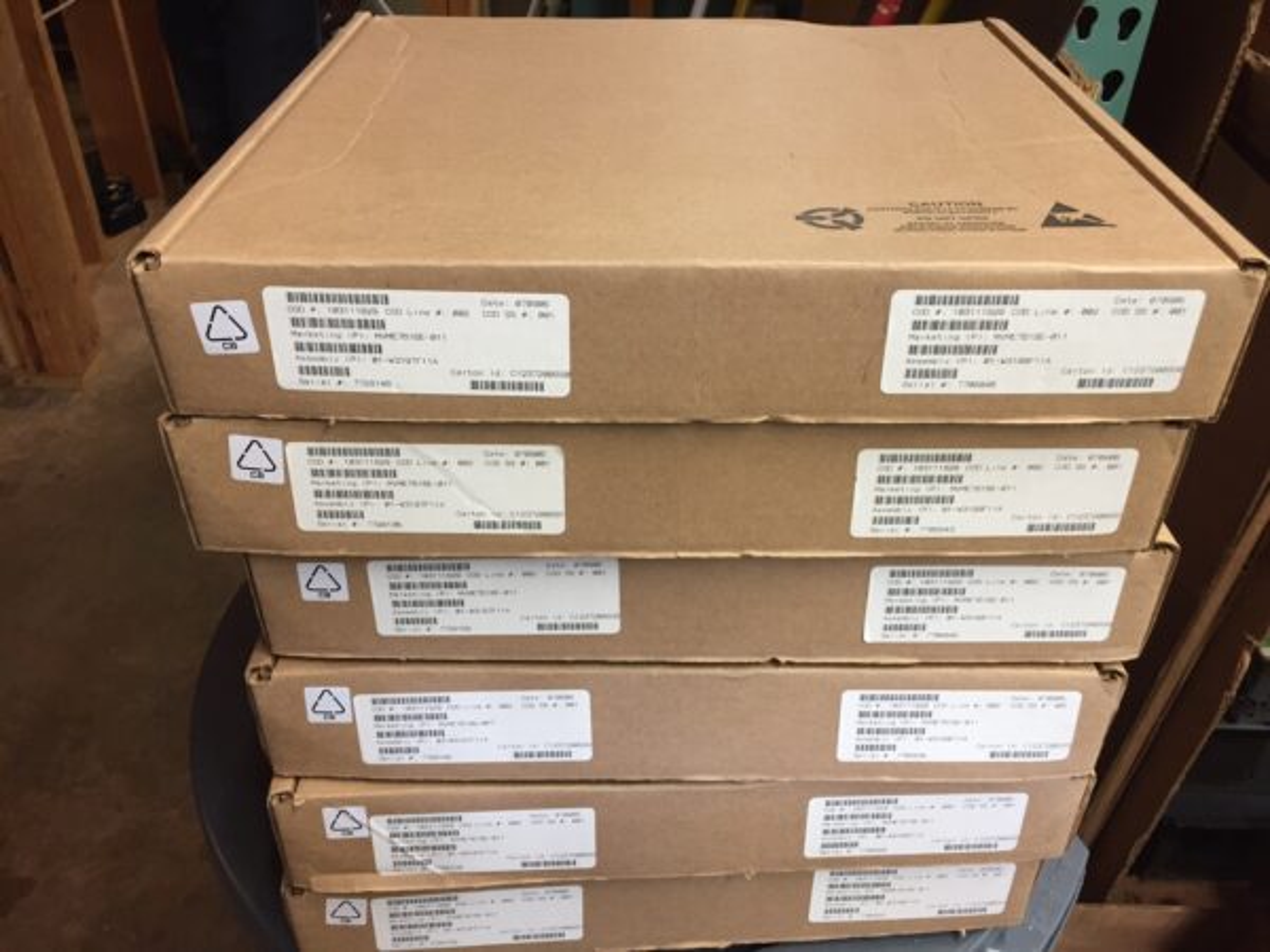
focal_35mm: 29
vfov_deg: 48.2
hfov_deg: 61.7
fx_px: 1064
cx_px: 635
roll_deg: -1.6
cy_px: 476
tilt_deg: -35.9
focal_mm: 4.15
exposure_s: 1/30
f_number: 2.2
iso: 100
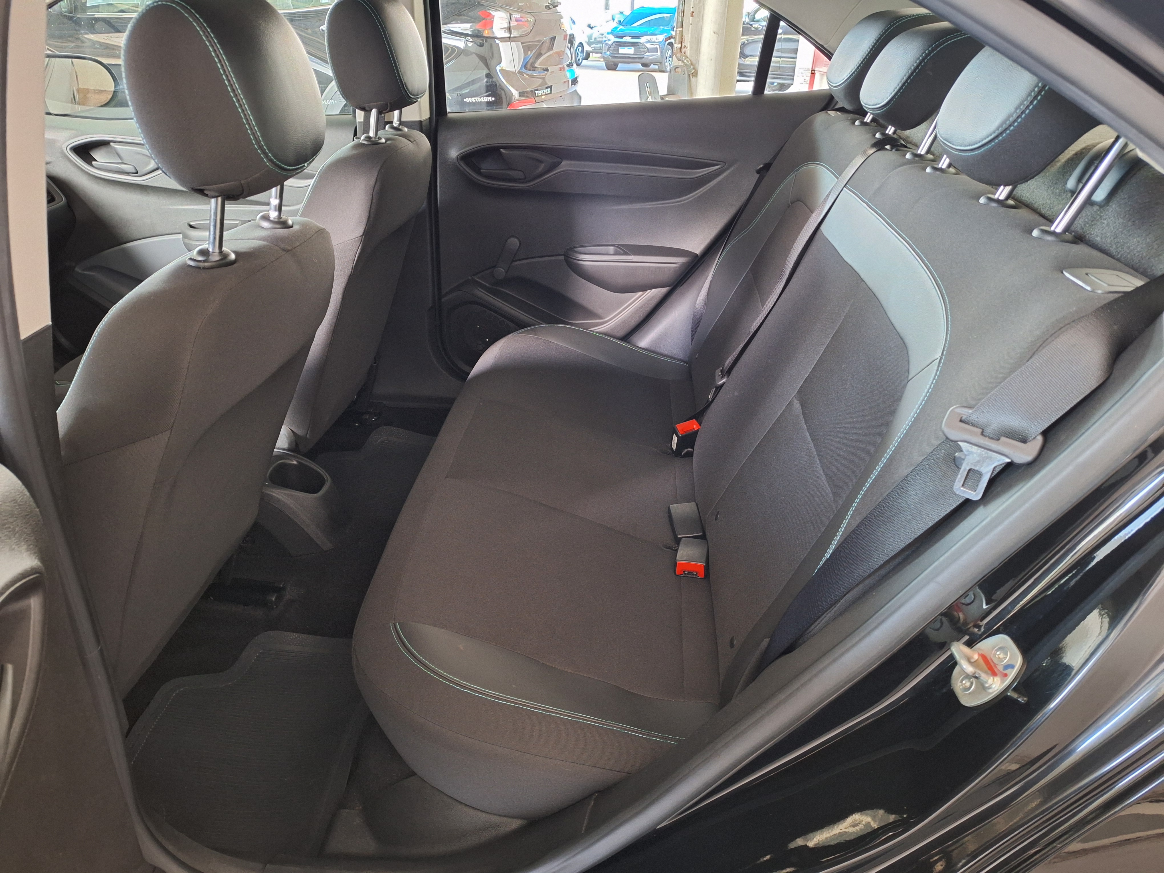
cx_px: 582
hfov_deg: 73.9
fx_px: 773
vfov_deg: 58.9
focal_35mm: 23
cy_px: 436
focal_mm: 5.54
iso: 500
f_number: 1.8
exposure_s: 1/20
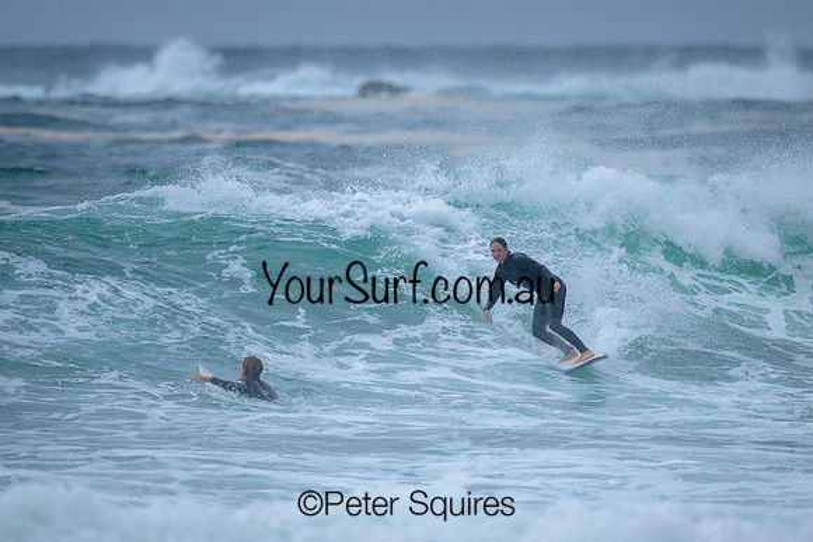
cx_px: 406
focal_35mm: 819
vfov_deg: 1.7
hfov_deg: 2.5
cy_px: 271
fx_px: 18503
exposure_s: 1/2000
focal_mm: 800
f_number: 6.3
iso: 250
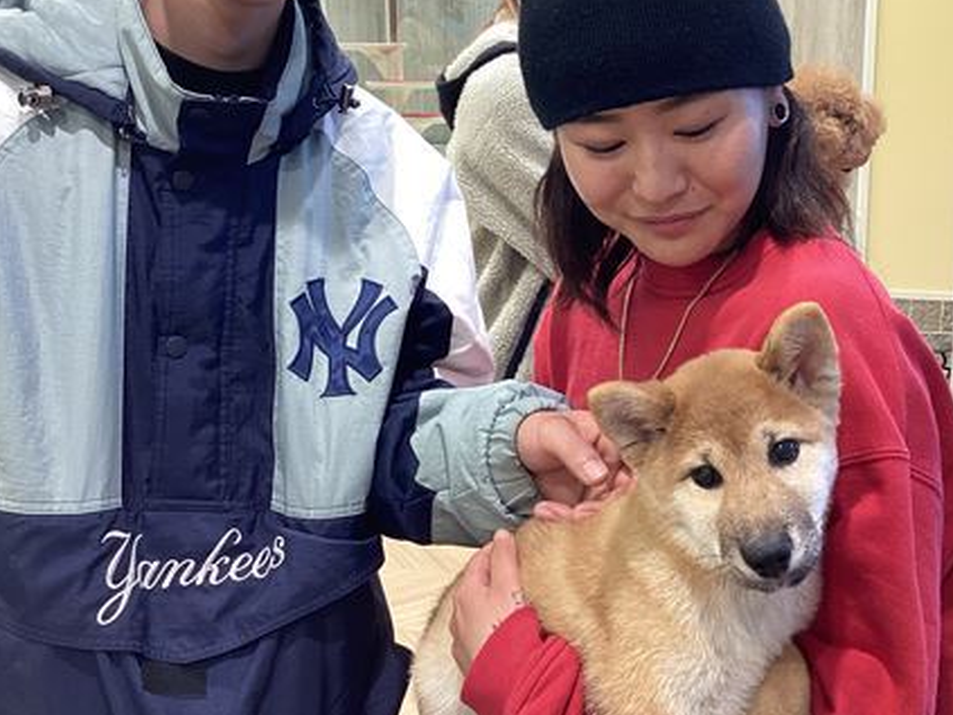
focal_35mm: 44
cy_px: 264
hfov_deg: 42.9
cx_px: 520
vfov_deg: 32.7
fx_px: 1211
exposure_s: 1/60
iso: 64
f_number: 2.4
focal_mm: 3.3
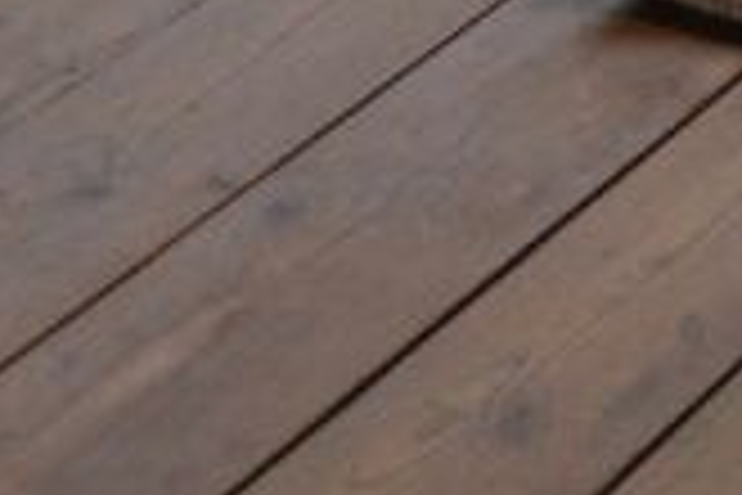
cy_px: -1197
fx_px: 3826
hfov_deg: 9.9
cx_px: 1718
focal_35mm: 186
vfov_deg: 6.5
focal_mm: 17
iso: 560
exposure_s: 1/60
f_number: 2.8
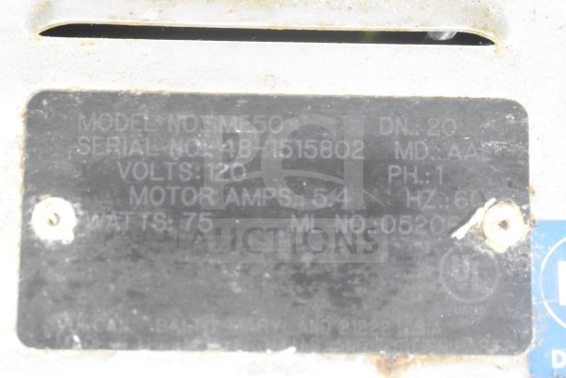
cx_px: 283
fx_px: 1297
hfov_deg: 24.6
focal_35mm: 82
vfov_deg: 16.6
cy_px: 189
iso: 14400
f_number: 5.6
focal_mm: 55
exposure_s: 1/100
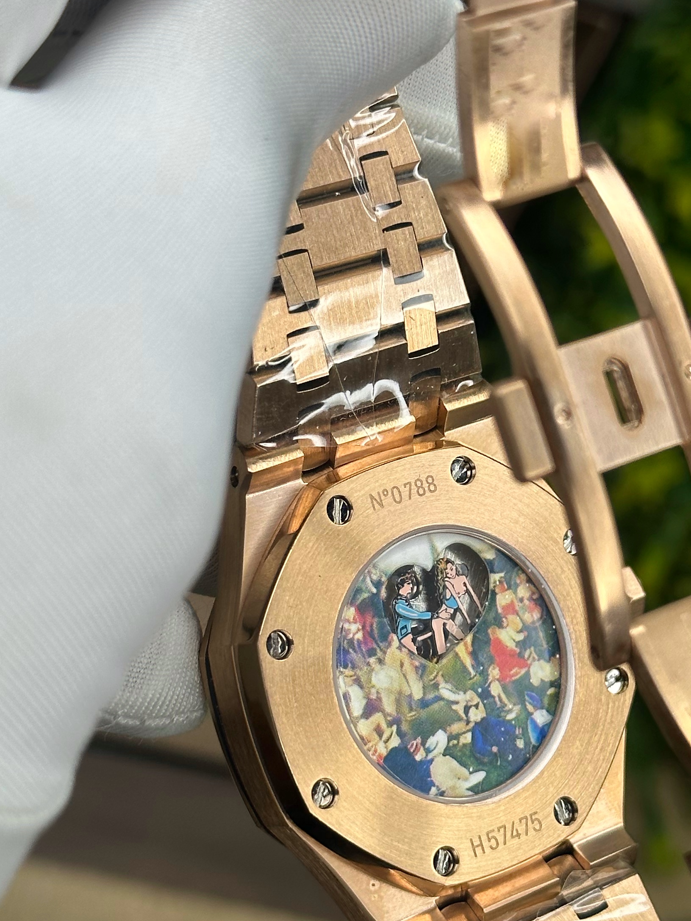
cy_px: 493
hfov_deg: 16.6
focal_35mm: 89
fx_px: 2369
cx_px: 410
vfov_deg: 22.0
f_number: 1.78
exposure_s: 1/489
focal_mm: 6.86
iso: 64
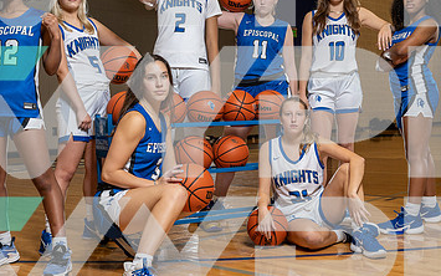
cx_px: 235
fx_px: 661
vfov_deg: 23.5
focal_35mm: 55
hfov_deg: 36.9
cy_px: 113
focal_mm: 33
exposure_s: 1/125
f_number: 8
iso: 500
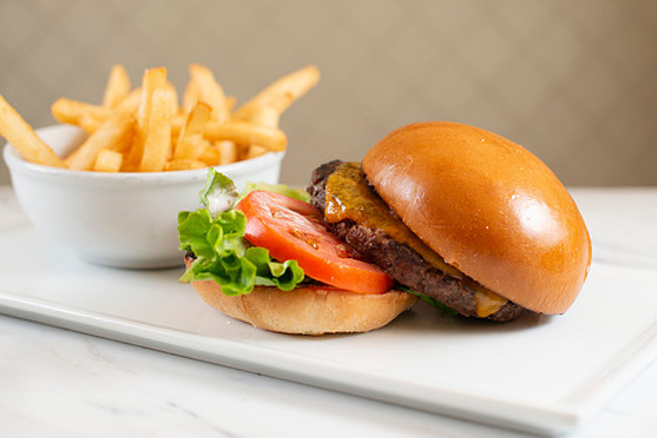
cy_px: 234
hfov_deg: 32.8
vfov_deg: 22.3
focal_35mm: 61
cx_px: 371
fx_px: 1114
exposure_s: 1/250
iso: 100
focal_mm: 50
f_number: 3.5
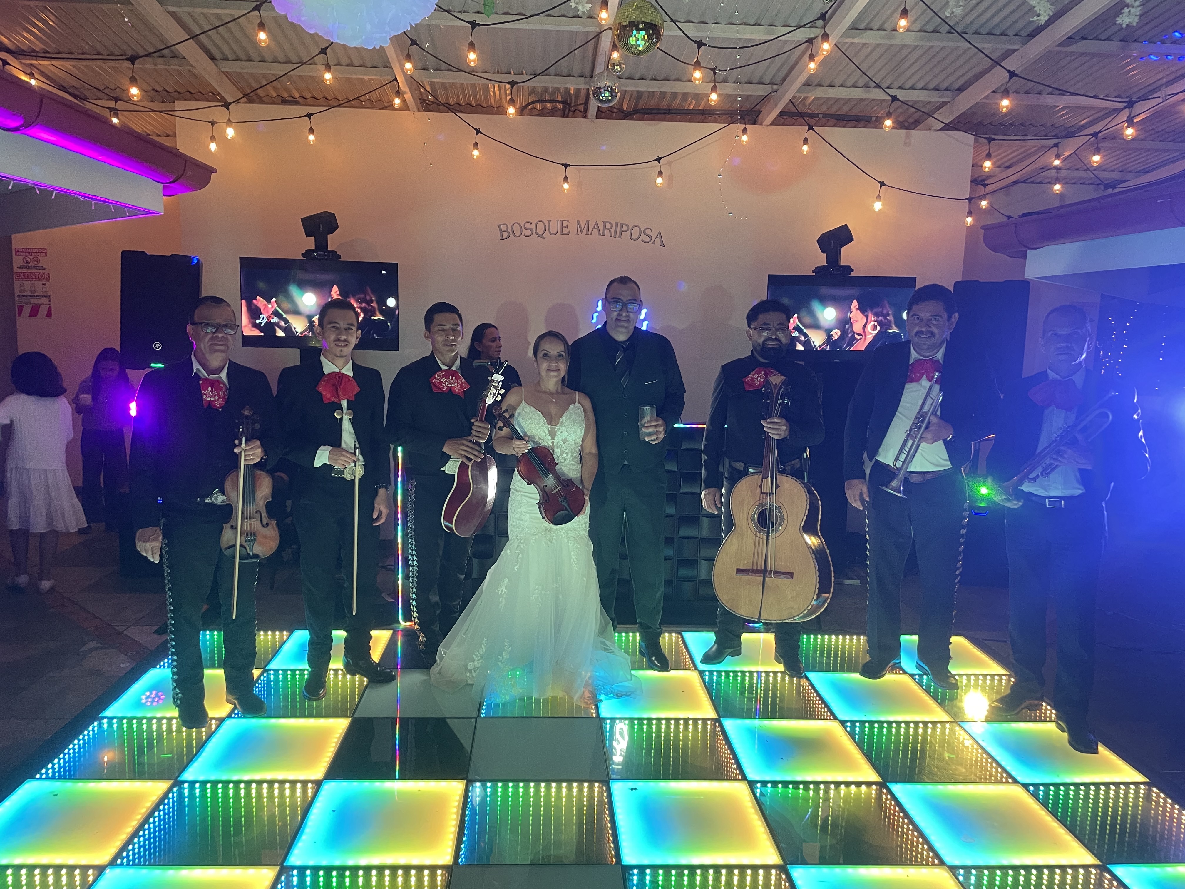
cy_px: 444
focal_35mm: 26
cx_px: 592
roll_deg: -1.5
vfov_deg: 53.1
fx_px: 890
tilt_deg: -7.4
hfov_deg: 67.3
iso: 250
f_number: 1.6
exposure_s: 1/60
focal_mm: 4.2
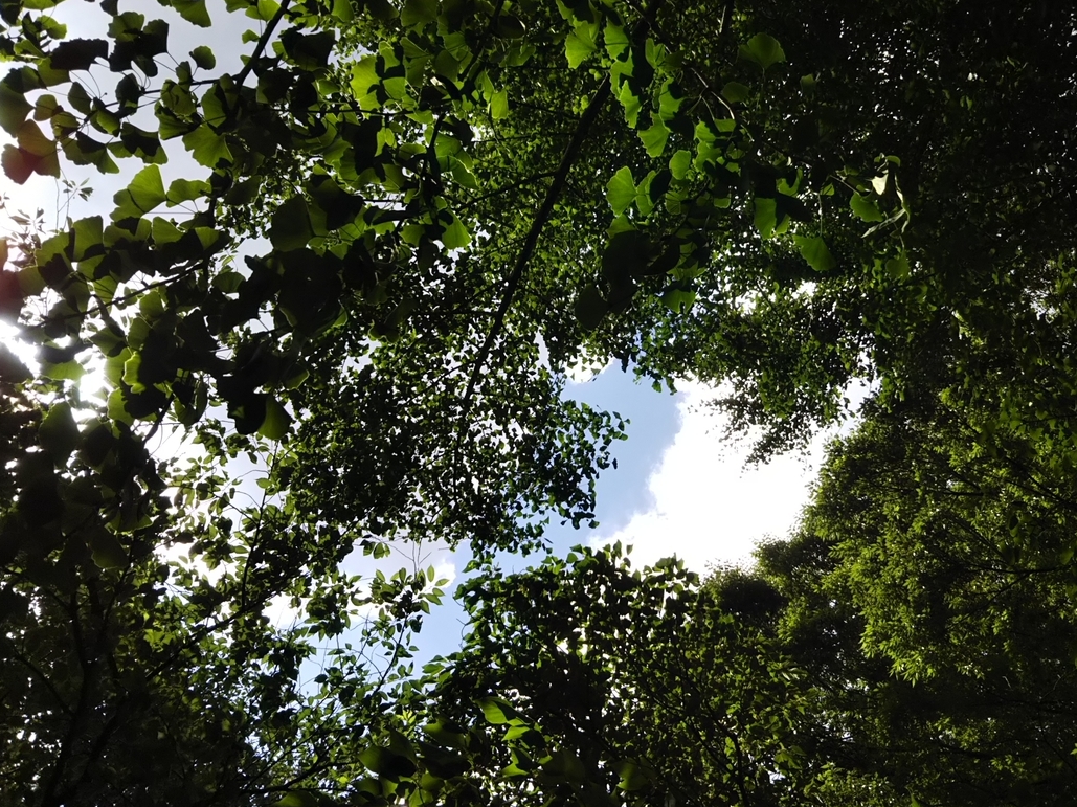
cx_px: 610
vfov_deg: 40.7
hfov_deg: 52.5
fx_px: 1089
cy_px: 387
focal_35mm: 35
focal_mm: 4
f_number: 2.2
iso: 20
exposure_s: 1/1141
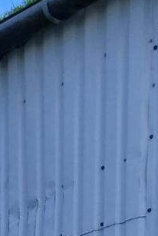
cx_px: -364
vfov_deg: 9.0
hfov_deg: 6.7
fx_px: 1178
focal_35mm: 179
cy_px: 742
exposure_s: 1/309
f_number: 1.8
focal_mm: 3.98
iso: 20
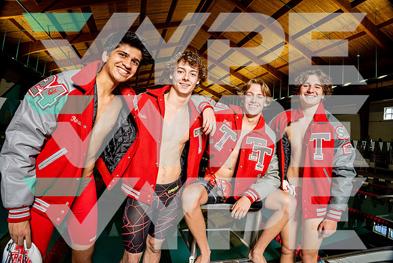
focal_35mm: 20
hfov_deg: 84.0
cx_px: 196
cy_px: 132
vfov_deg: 62.0
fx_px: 218
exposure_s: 1/250
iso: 1600
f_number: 8
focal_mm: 20
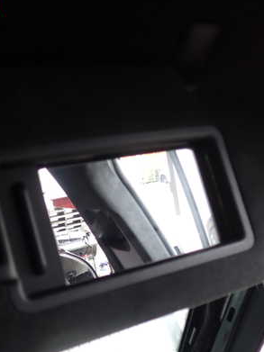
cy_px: 198
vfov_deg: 41.2
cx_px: 104
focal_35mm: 46
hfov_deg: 31.4
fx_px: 468
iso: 100
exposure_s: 1/80
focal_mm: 5.4
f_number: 2.3
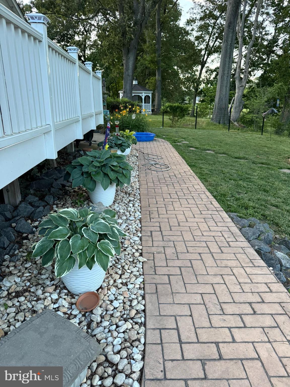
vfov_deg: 71.6
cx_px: 145
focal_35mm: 24
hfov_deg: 56.8
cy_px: 194
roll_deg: +0.7
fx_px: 268
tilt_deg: -17.6
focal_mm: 6.76
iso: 500
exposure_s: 1/60
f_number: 1.78
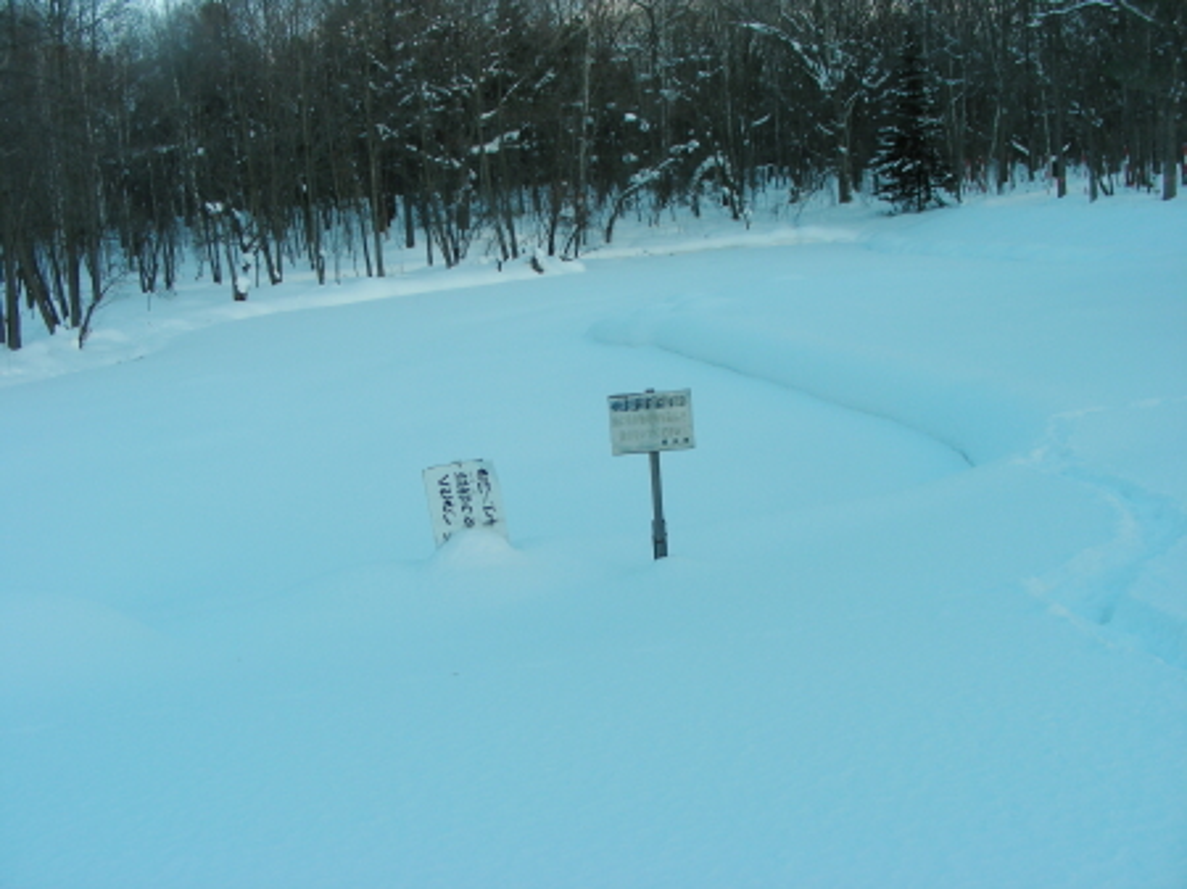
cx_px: 594
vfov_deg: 37.7
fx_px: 1302
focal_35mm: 38
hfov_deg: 49.0
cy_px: 444
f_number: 4
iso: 50
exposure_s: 1/124
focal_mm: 6.3
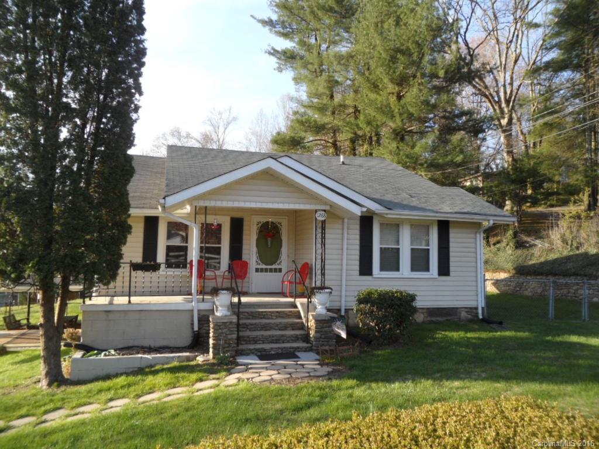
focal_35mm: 27
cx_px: 300
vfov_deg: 51.4
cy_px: 224
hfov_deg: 65.3
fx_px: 467
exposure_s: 1/180
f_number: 3.5
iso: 80
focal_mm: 4.9
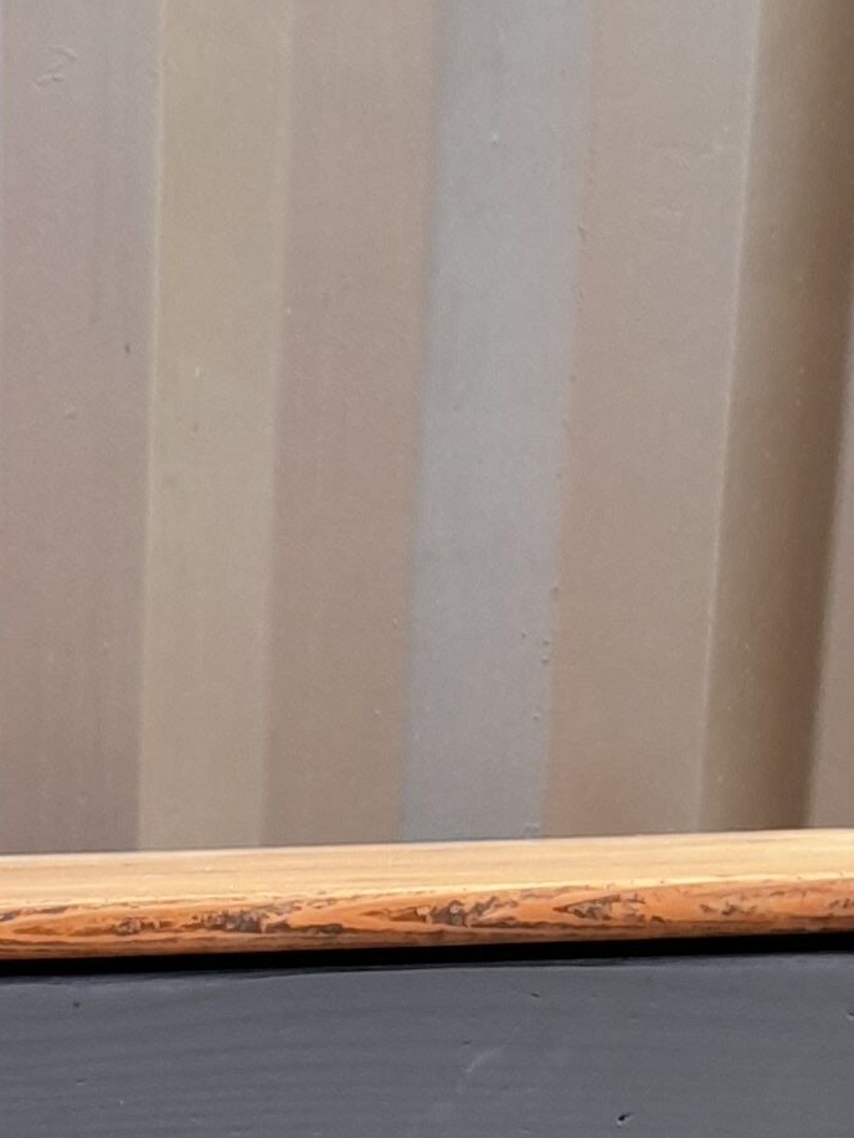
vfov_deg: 14.7
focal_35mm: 109
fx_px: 3585
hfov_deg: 13.1
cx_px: -288
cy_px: 2308
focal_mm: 4.6
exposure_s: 1/50
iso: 32
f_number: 2
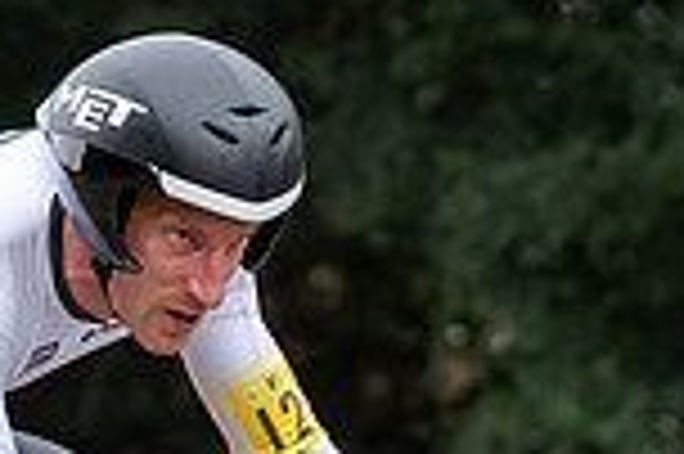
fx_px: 11748
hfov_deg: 3.3
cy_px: 591
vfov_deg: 2.2
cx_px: 174
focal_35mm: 619
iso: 800
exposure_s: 1/1000
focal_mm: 124
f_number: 4
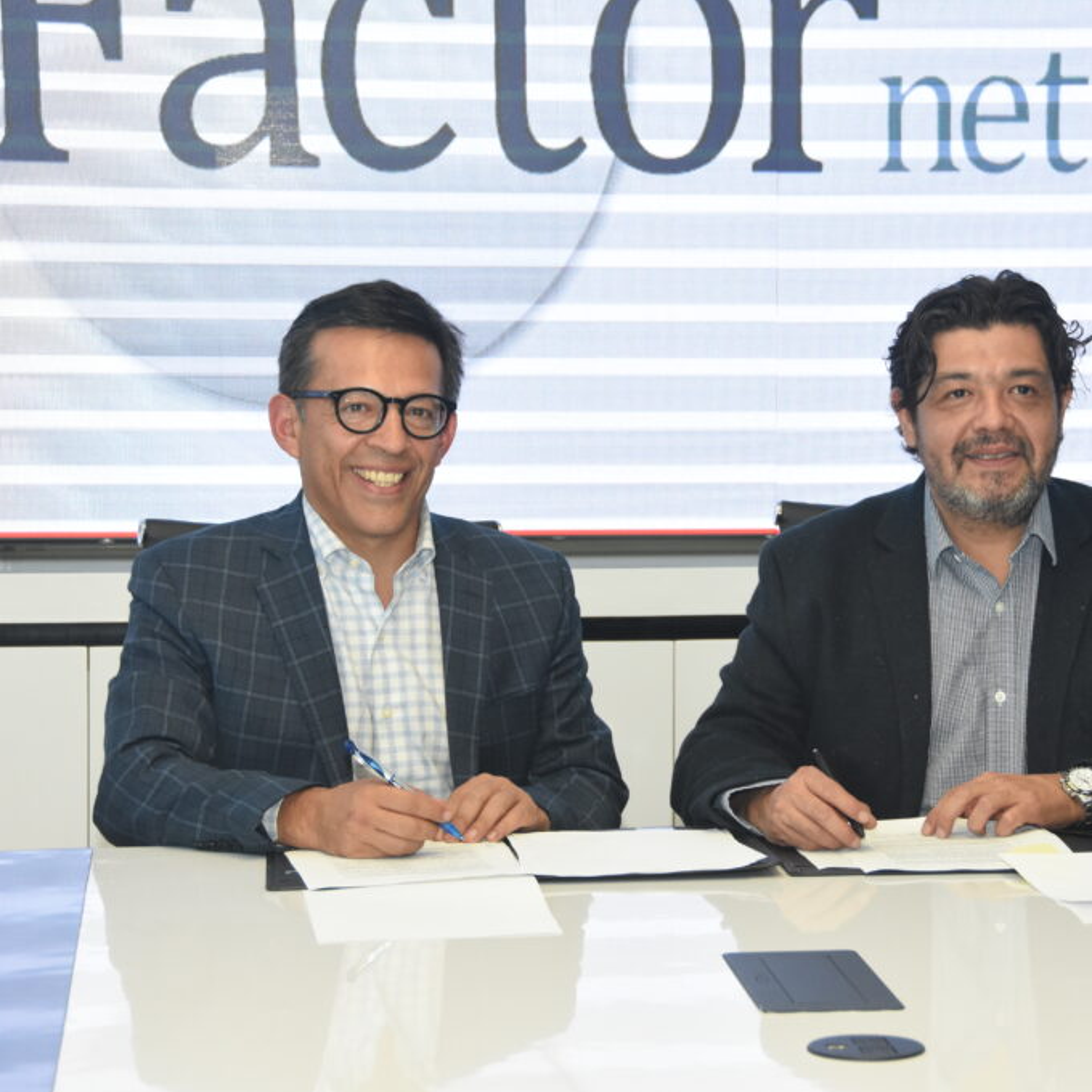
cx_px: 707
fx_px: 3770
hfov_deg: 16.5
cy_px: 547
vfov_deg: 16.5
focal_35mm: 106
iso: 1600
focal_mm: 55
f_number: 5.6
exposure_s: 1/180
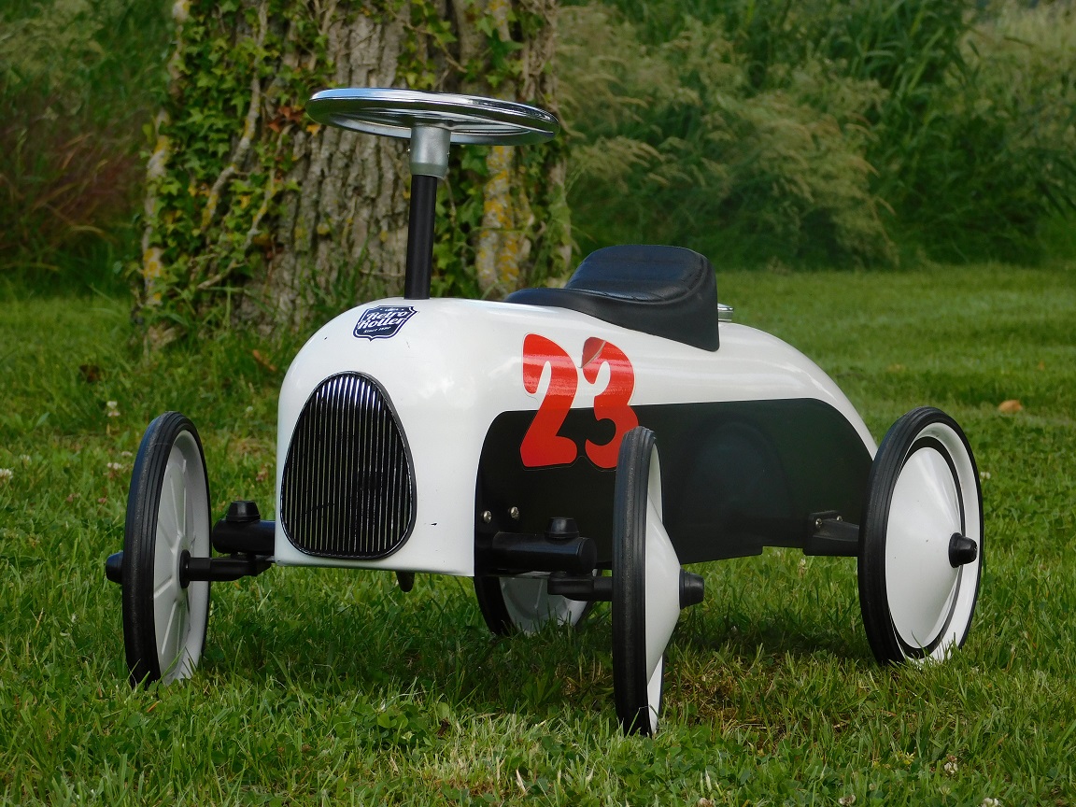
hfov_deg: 14.7
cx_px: 538
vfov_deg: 11.1
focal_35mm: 134
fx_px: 4165
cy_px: 404
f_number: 5
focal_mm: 23.7
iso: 125
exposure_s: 1/250
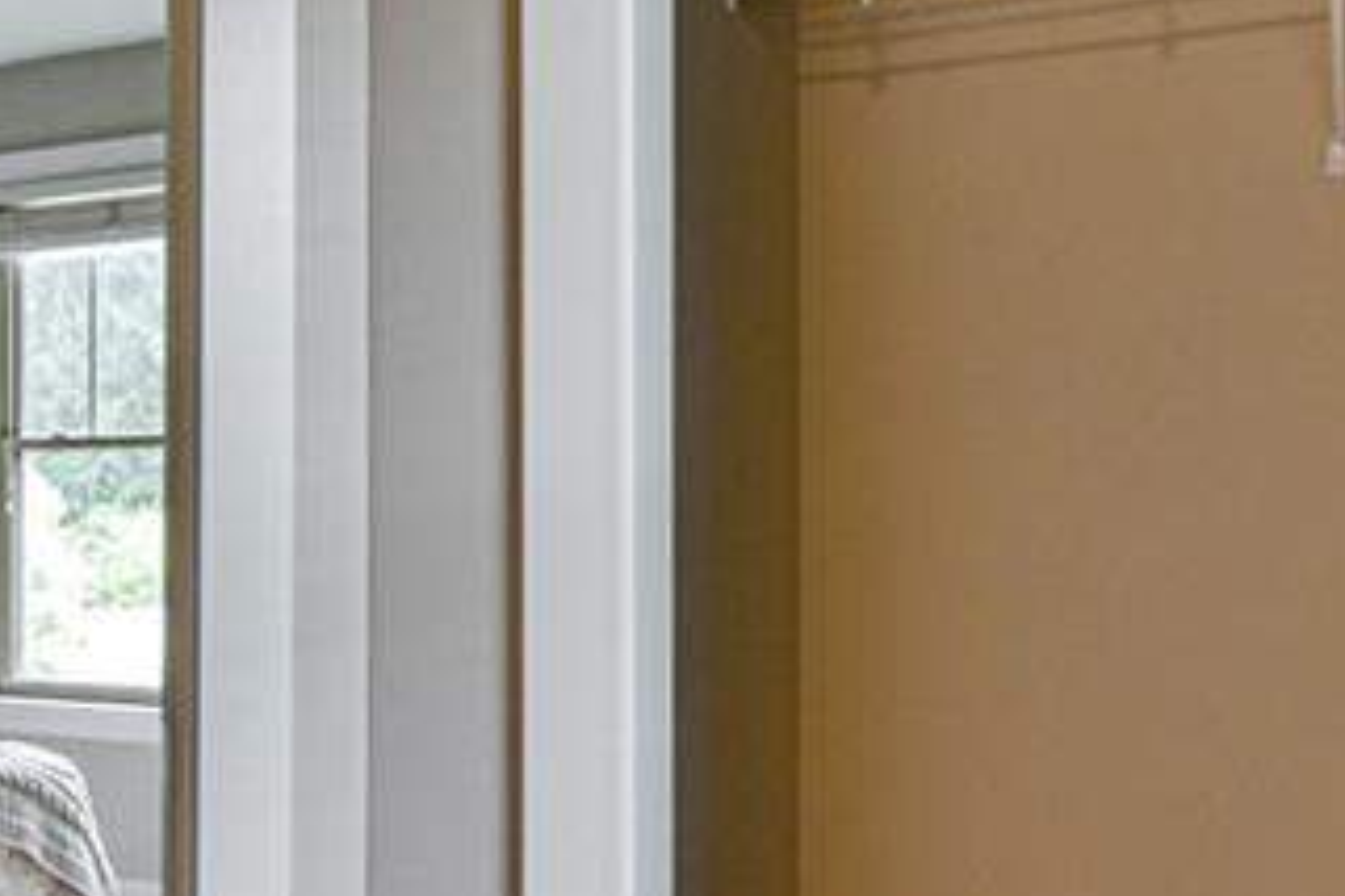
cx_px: -42
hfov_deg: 34.8
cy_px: 513
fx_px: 1905
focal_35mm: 51
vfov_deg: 26.5
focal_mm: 16
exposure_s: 1/125
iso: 1600
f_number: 5.6
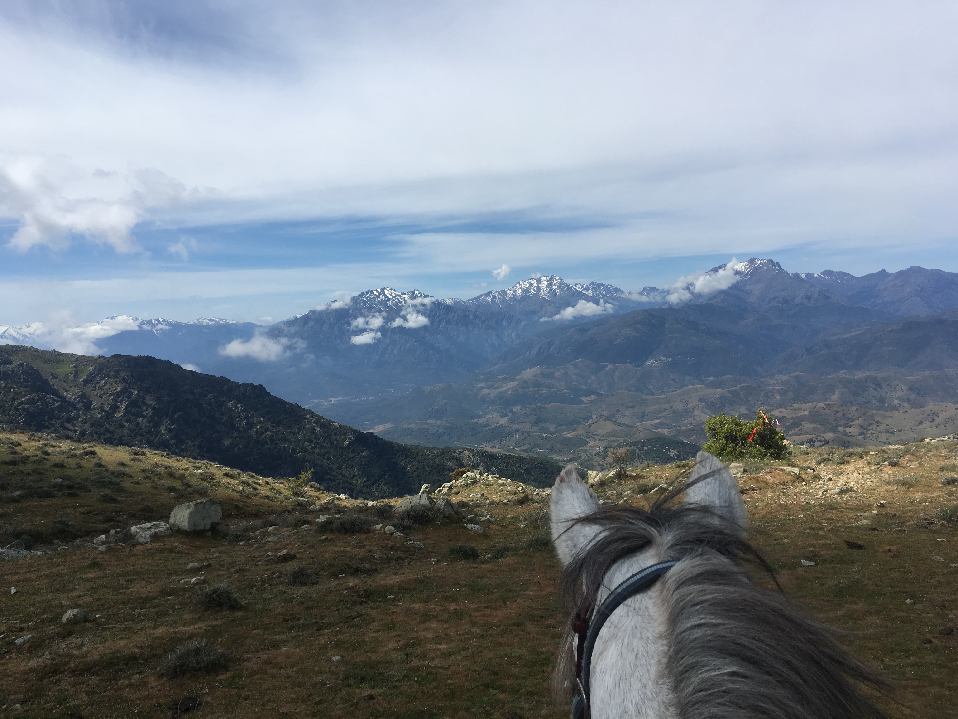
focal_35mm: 29
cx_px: 479
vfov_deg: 48.2
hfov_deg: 61.7
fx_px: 803
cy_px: 360
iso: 25
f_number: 2.2
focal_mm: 4.15
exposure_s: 1/2404
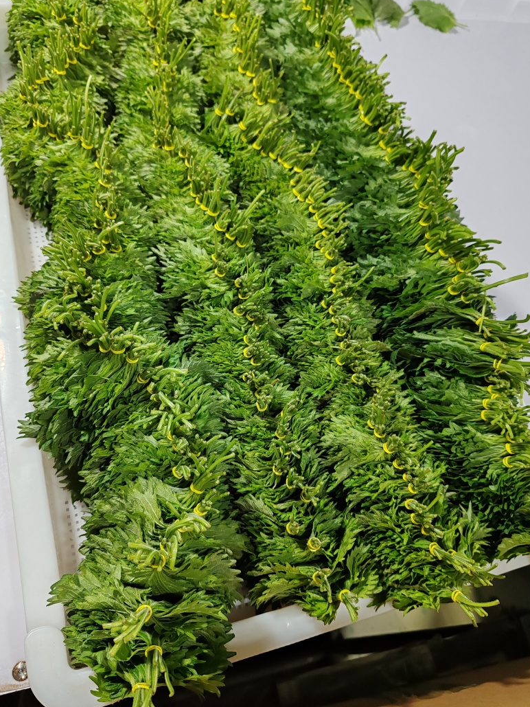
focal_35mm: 28
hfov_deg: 49.8
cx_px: 259
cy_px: 348
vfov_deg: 63.4
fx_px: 571
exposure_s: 1/100
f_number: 1.9
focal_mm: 6.12
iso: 400
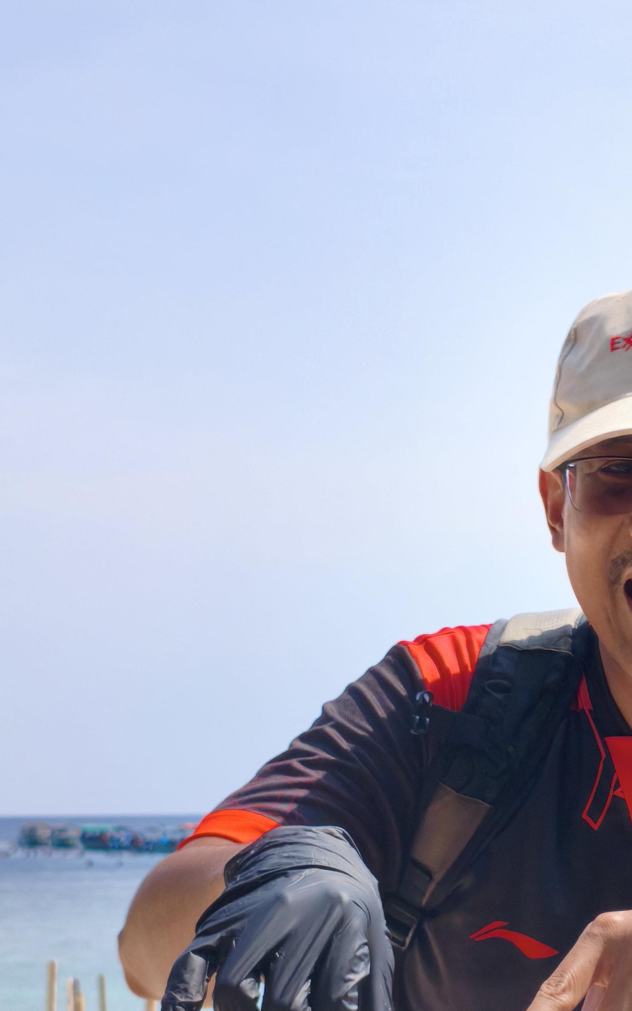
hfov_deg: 13.7
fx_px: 2619
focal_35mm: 95
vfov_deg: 21.7
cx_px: 472
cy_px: 706
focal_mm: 4.94
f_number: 1.5
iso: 80
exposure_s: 1/2719
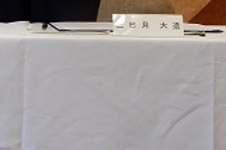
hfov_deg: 12.0
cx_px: -41
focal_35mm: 168
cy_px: -102
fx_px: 1054
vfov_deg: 7.9
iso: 360
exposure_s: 1/30
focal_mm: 8.9
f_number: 4
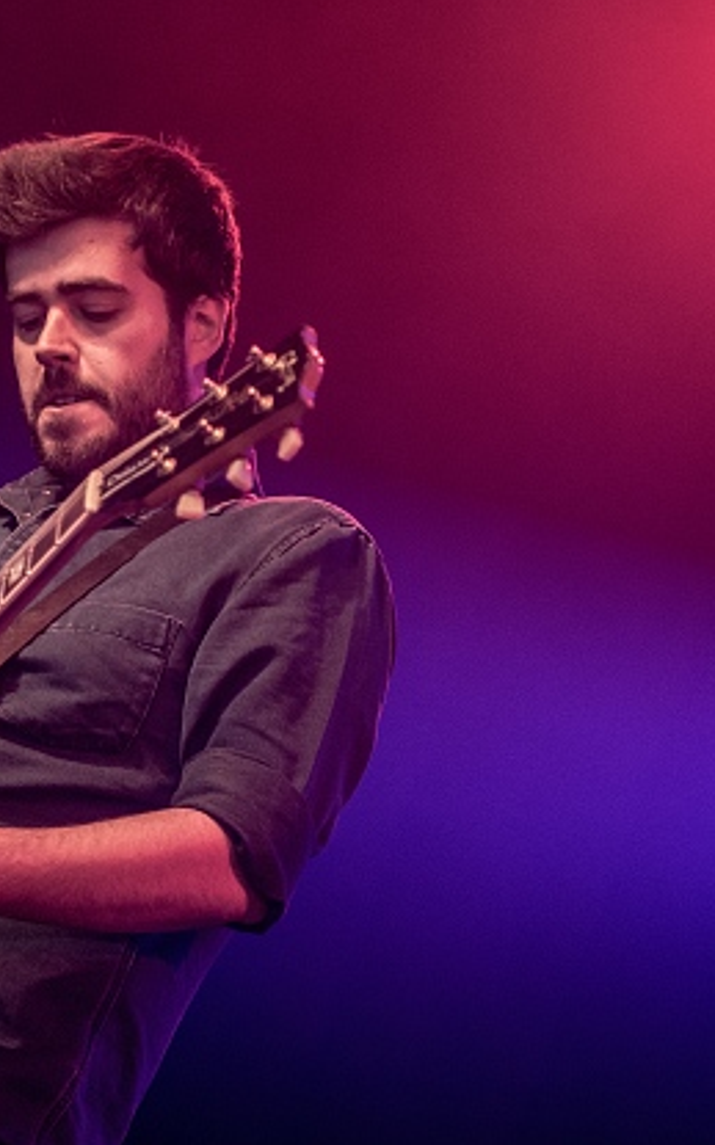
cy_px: 531
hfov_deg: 10.5
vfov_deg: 16.8
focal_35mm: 124
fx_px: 3870
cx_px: 52
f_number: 2.8
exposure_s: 1/80
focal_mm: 70
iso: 1600
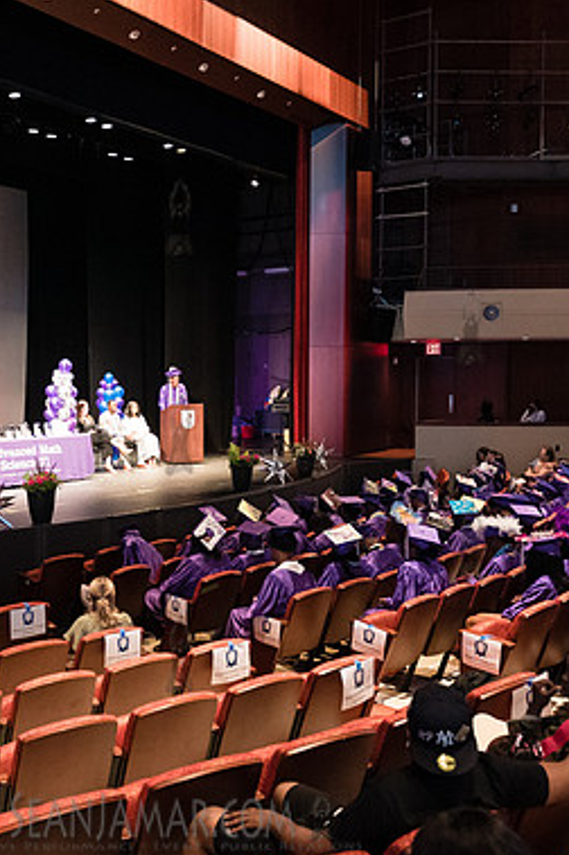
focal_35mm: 39
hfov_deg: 33.8
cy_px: 434
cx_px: 178
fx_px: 926
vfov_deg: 49.6
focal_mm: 24
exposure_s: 1/160
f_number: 3.5
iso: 3200
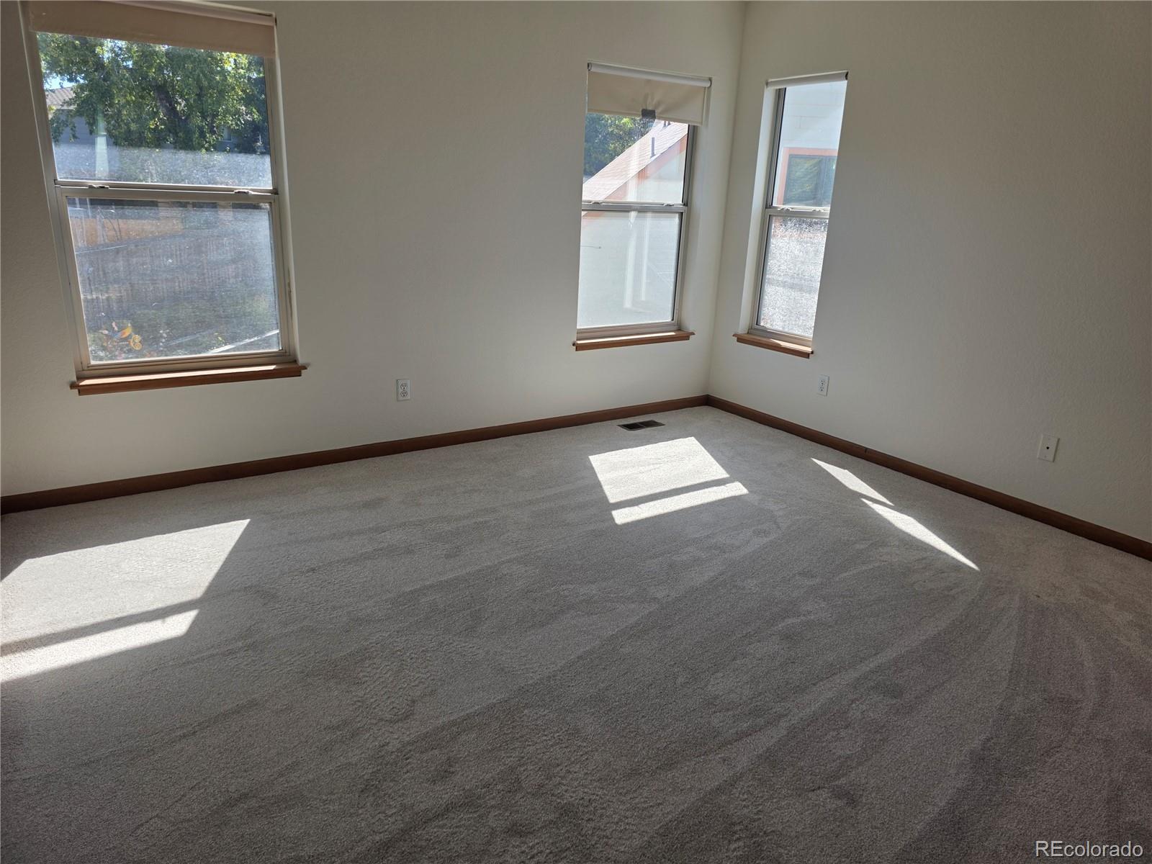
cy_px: 432
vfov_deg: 58.9
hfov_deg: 73.9
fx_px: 765
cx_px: 576
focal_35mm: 23
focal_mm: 6.3
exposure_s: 1/1402
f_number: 1.7
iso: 80
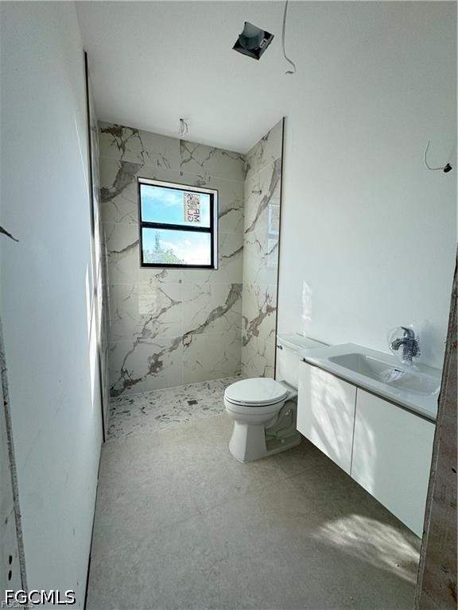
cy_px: 305
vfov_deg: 102.1
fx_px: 247
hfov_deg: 85.7
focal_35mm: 14
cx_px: 229
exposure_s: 1/160
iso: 40
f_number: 2.2
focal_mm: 2.22
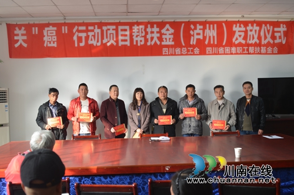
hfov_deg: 46.5
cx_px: 147
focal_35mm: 42
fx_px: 342
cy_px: 98
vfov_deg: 31.7
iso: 100
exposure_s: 1/15
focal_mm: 28
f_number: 3.5
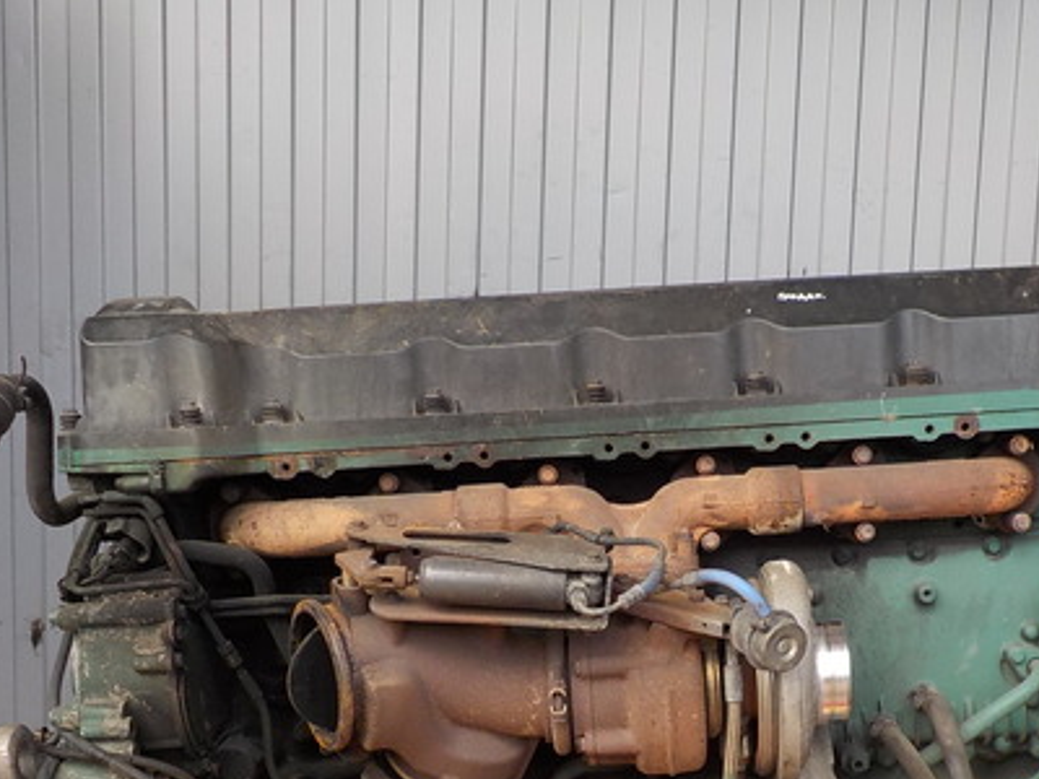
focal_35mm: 48
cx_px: 647
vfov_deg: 29.6
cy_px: 618
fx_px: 1441
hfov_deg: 39.4
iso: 125
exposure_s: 1/200
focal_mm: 4.1
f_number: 3.3
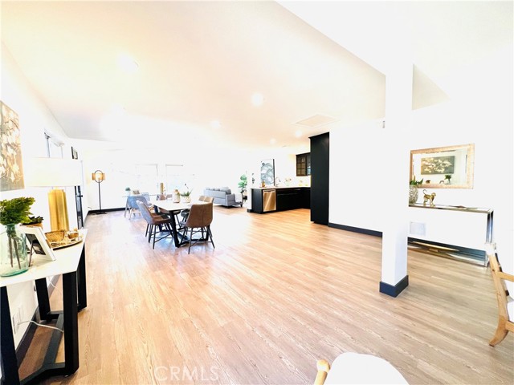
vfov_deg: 89.9
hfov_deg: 106.2
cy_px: 192
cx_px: 257
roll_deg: +0.9
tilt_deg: -4.0
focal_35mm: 13
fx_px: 193
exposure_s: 1/120
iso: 100
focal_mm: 1.57
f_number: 1.8
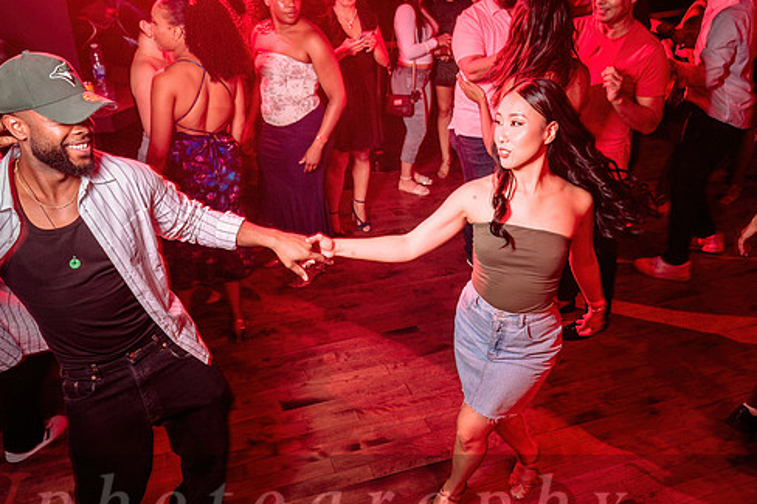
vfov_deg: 39.9
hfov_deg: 57.2
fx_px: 694
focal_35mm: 33
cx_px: 379
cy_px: 271
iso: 800
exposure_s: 1/30
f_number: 3.2
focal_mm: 24
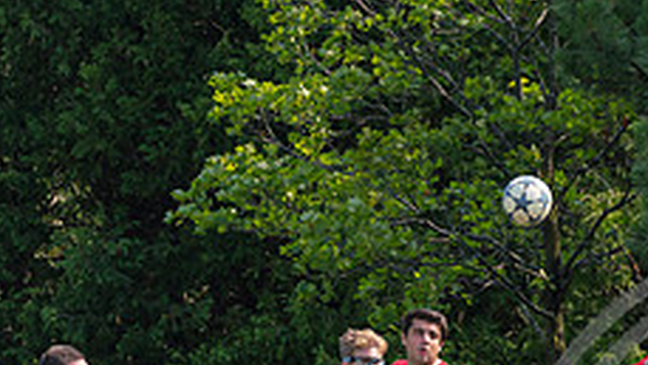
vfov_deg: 2.0
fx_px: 10708
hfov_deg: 3.5
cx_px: 828
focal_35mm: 623
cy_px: 490
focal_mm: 140
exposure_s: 1/3200
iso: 400
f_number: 3.2
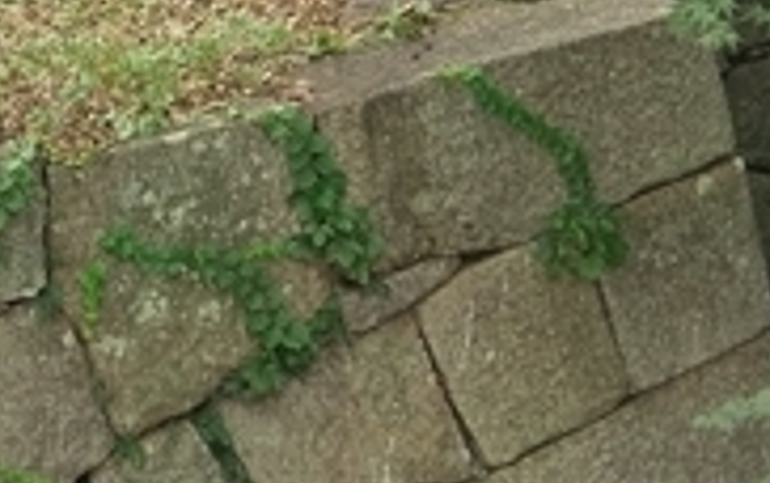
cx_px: -114
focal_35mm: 121
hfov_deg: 16.6
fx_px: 2541
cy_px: -220
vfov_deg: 10.5
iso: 160
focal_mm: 4.58
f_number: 1.8
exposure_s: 1/120
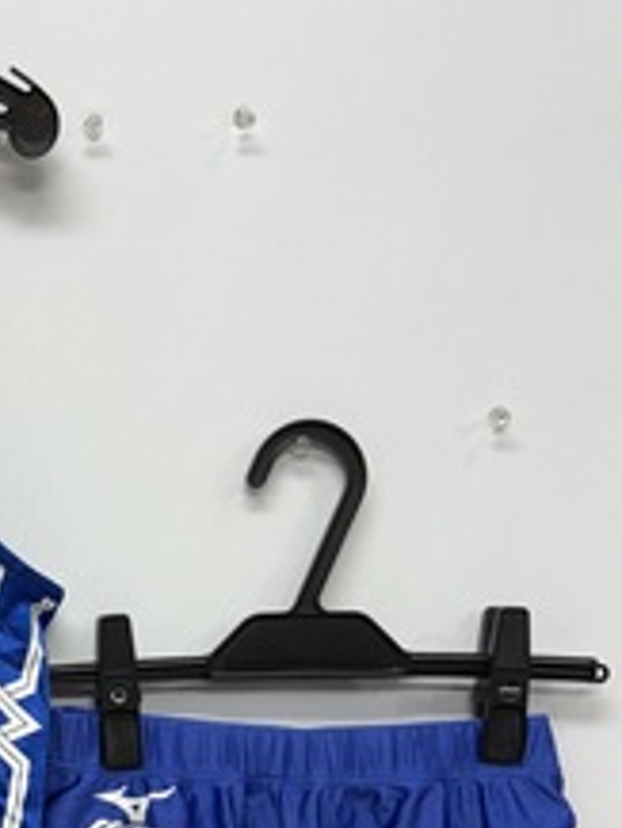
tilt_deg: -5.4
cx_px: -78
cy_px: 691
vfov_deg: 31.1
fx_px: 1436
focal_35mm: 60
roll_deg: -0.4
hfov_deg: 22.9
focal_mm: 5.96
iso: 80
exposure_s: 1/100
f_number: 1.6
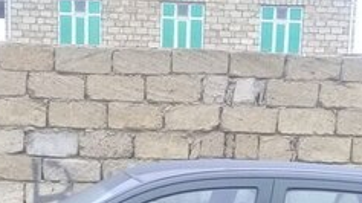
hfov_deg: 22.7
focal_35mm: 94
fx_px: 902
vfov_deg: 11.8
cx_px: 166
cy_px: 376
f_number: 2.2
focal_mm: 3.3
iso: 64
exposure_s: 1/60
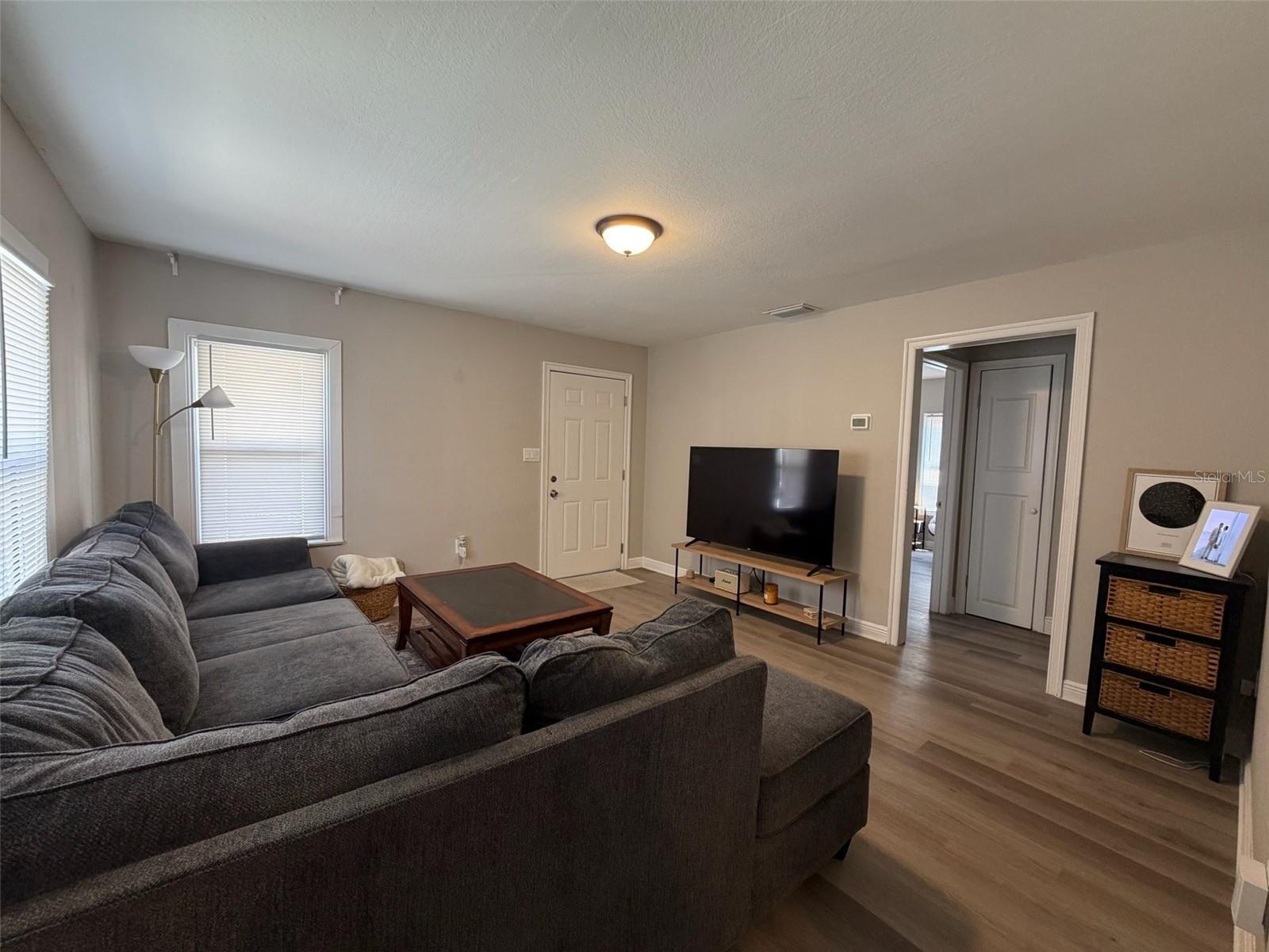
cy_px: 476
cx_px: 634
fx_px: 513
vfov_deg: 85.7
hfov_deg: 102.1
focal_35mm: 14
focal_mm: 2.22
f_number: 2.2
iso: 200
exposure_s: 1/60
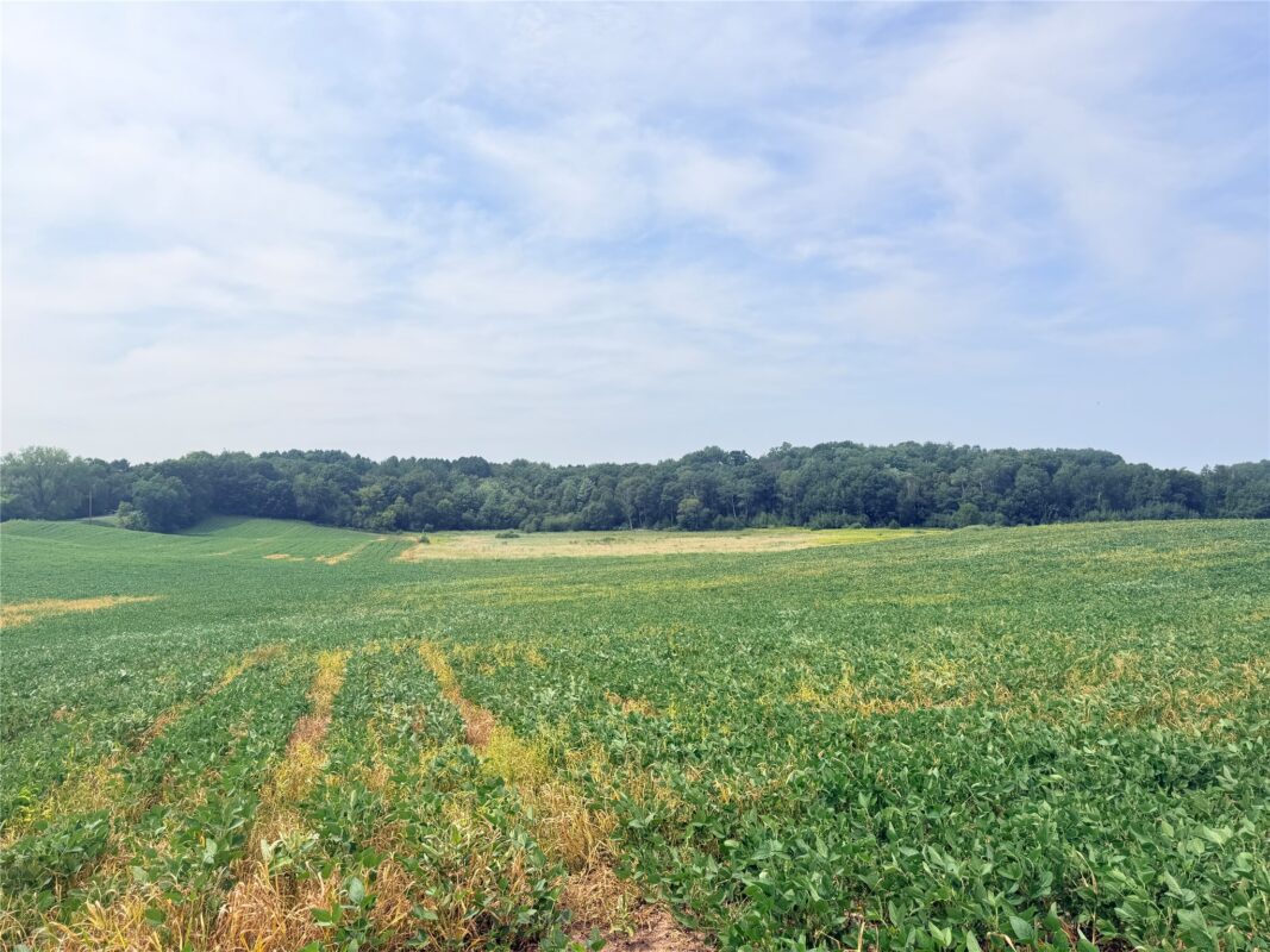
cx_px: 635
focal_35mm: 24
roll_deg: +0.6
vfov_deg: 56.8
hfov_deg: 71.6
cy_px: 476
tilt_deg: +2.3
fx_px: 880
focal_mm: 6.76
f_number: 1.78
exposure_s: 1/3279
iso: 80
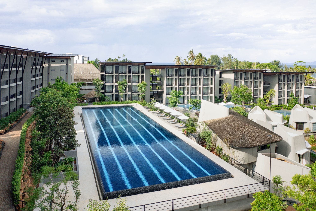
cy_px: 106
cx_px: 158
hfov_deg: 65.5
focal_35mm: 28
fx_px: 246
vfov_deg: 46.4
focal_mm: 10.26
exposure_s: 1/50
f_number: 3.2
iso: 100
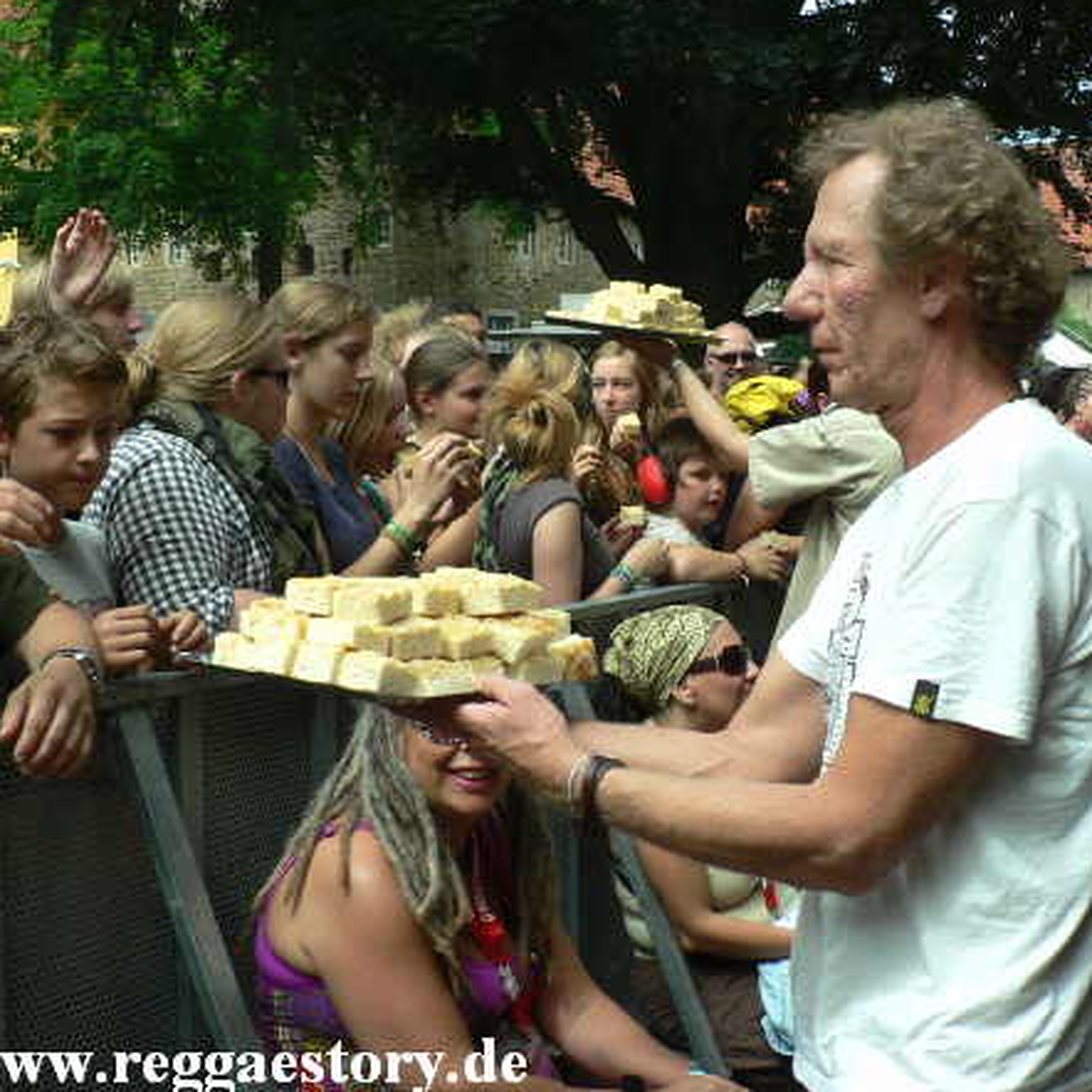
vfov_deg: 40.0
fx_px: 1499
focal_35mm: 42
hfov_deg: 39.8
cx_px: 660
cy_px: 544
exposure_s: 1/200
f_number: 4
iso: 64
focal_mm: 6
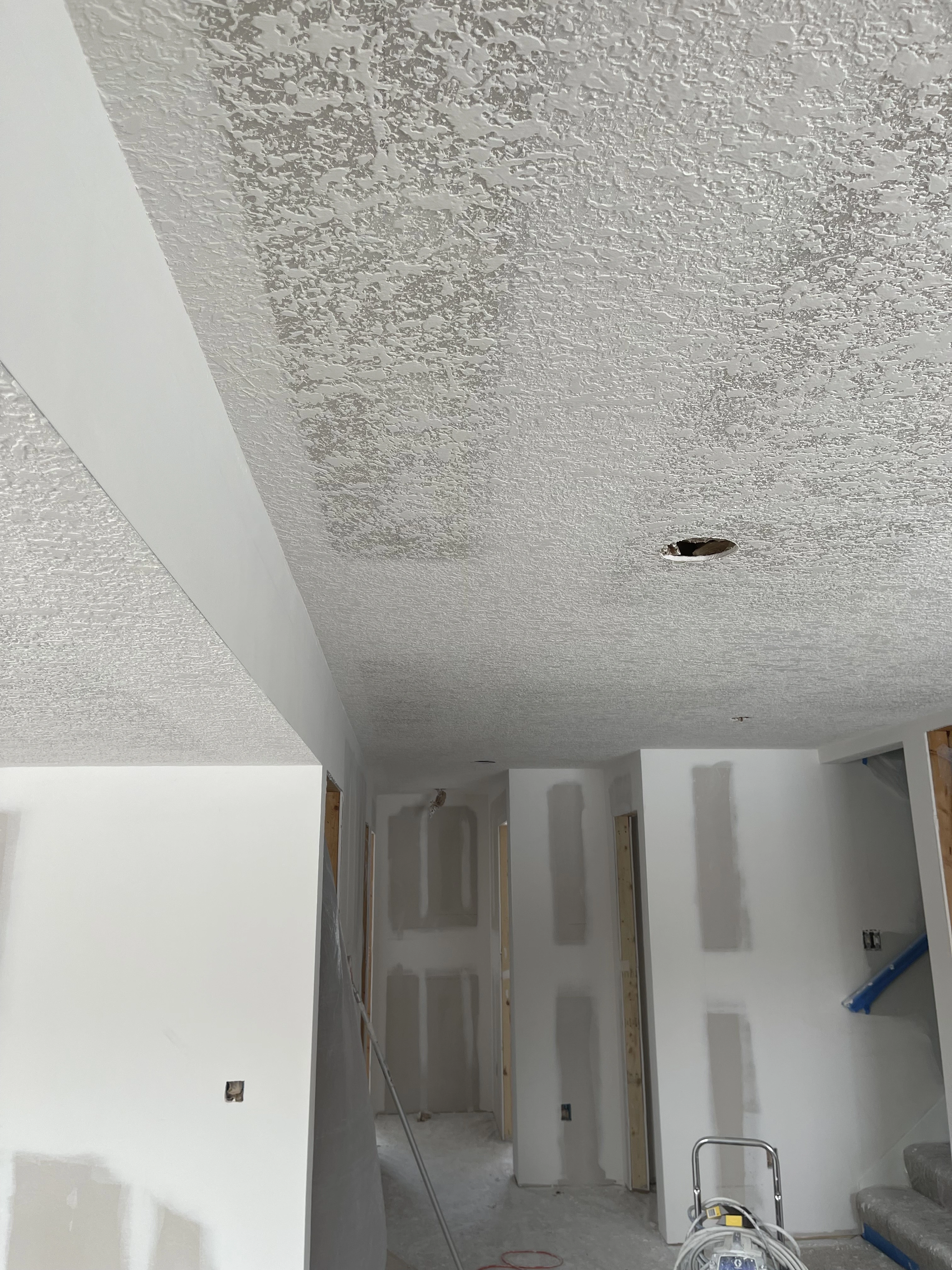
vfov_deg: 67.3
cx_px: 476
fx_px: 953
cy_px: 635
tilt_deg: +13.8
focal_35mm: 26
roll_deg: +0.7
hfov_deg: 53.1
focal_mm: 5.1
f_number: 1.6
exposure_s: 1/121
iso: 40
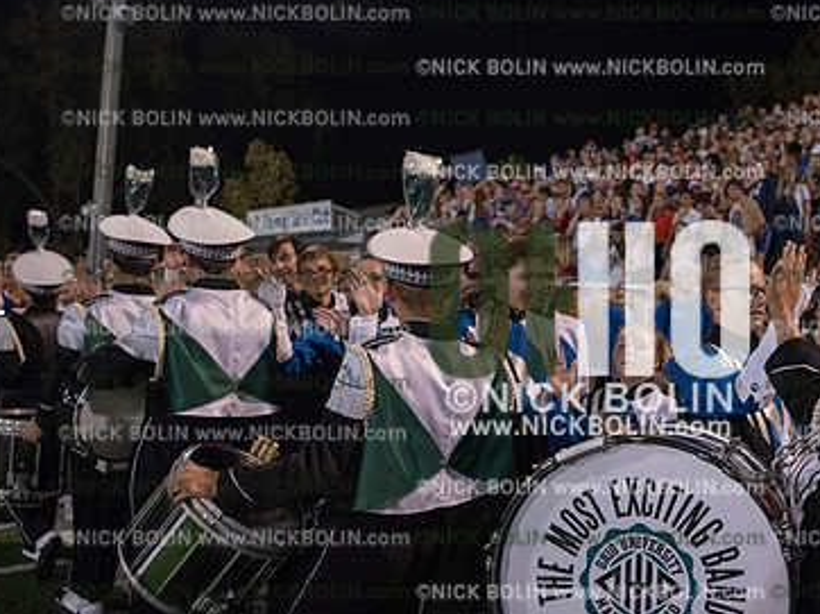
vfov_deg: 38.6
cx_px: 589
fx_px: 876
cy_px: 330
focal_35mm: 37
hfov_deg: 48.7
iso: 3200
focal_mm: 24
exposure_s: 1/500
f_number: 3.2
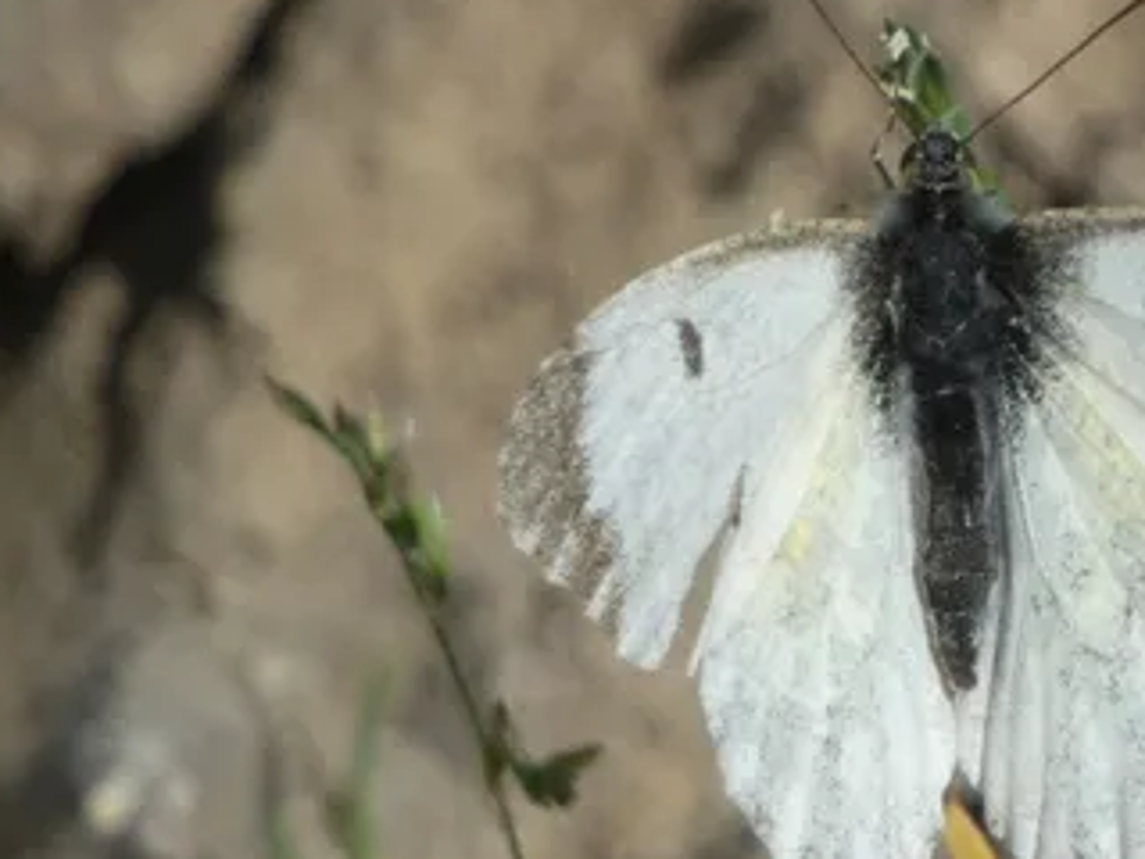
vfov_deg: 1.1
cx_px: 1056
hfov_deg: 1.5
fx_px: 44985
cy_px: 548
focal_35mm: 1360
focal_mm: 121.9
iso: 80
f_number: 5.6
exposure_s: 1/500
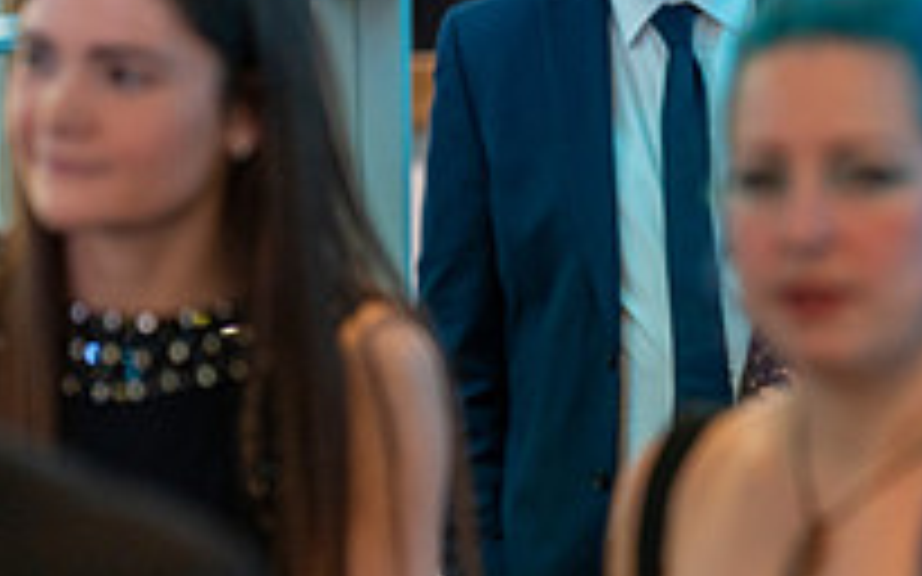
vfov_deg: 5.4
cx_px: 832
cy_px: 295
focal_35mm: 245
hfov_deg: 8.5
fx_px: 6155
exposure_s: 1/160
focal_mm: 85
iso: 1250
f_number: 1.6
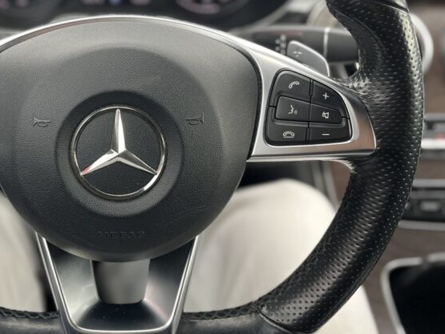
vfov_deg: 29.9
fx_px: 617
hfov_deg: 38.3
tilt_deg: -29.9
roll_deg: +1.5
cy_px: 99
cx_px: 95
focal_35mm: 48
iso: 80
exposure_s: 1/121
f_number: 1.6
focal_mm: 5.1
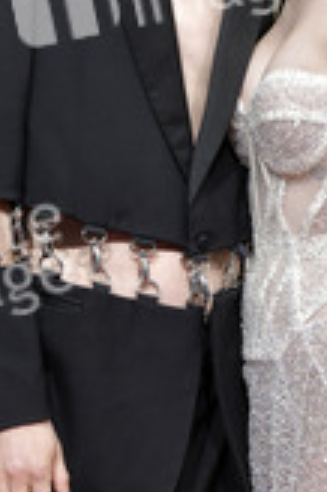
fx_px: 2198
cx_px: 246
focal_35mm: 161
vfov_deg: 12.7
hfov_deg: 8.5
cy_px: 126
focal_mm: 66
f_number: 5.6
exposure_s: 1/250
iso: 400
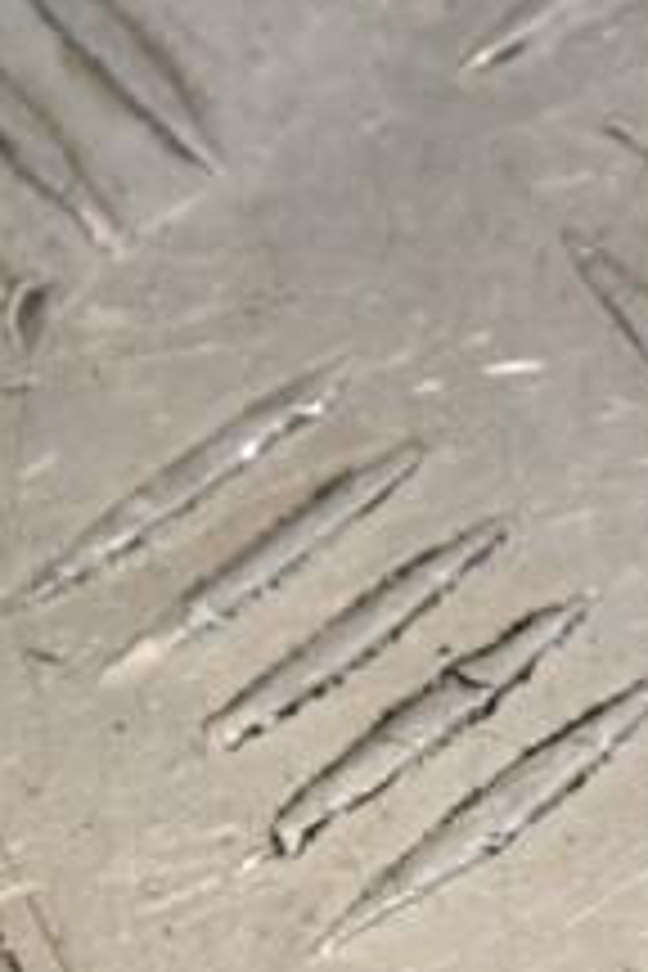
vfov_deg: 4.7
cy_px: 356
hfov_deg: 3.1
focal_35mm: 437
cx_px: 1341
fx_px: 11809
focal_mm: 105
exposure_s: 1/200
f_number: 9
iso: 800
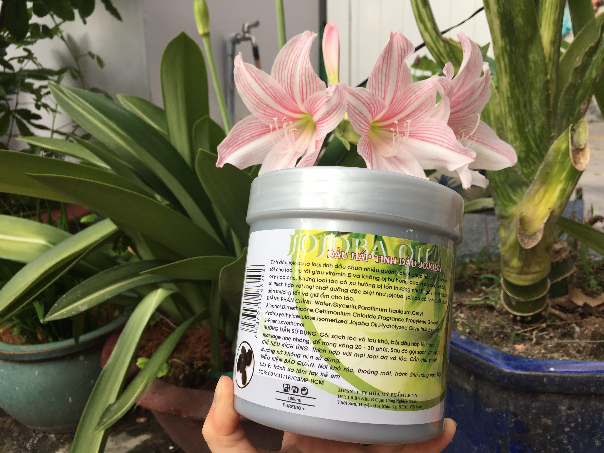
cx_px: 302
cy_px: 226
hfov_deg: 61.7
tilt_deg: -9.4
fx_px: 506
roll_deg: +0.5
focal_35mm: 29
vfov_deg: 48.2
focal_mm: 4.15
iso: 32
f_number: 2.2
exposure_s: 1/110
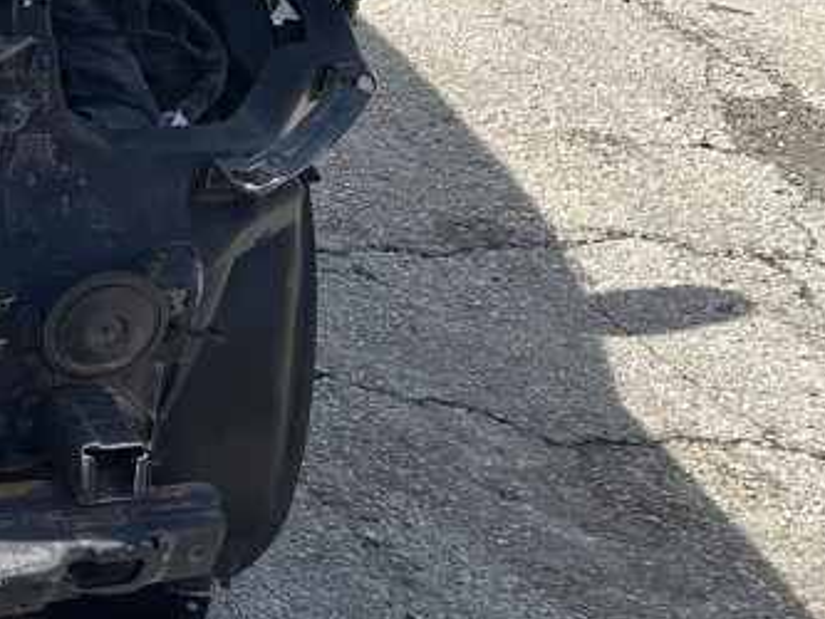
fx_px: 2384
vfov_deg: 14.7
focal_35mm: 100
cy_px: 89
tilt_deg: -23.1
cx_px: -602
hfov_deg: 16.7
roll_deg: +0.2
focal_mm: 5.7
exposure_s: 1/2123
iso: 50
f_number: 1.5
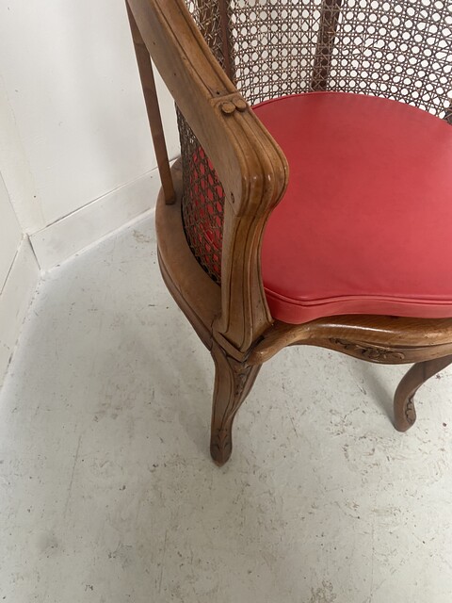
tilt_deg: -52.3
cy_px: 302
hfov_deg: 53.1
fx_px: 453
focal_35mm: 26
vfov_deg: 67.3
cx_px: 226
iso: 160
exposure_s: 1/60
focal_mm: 4.25
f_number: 1.8
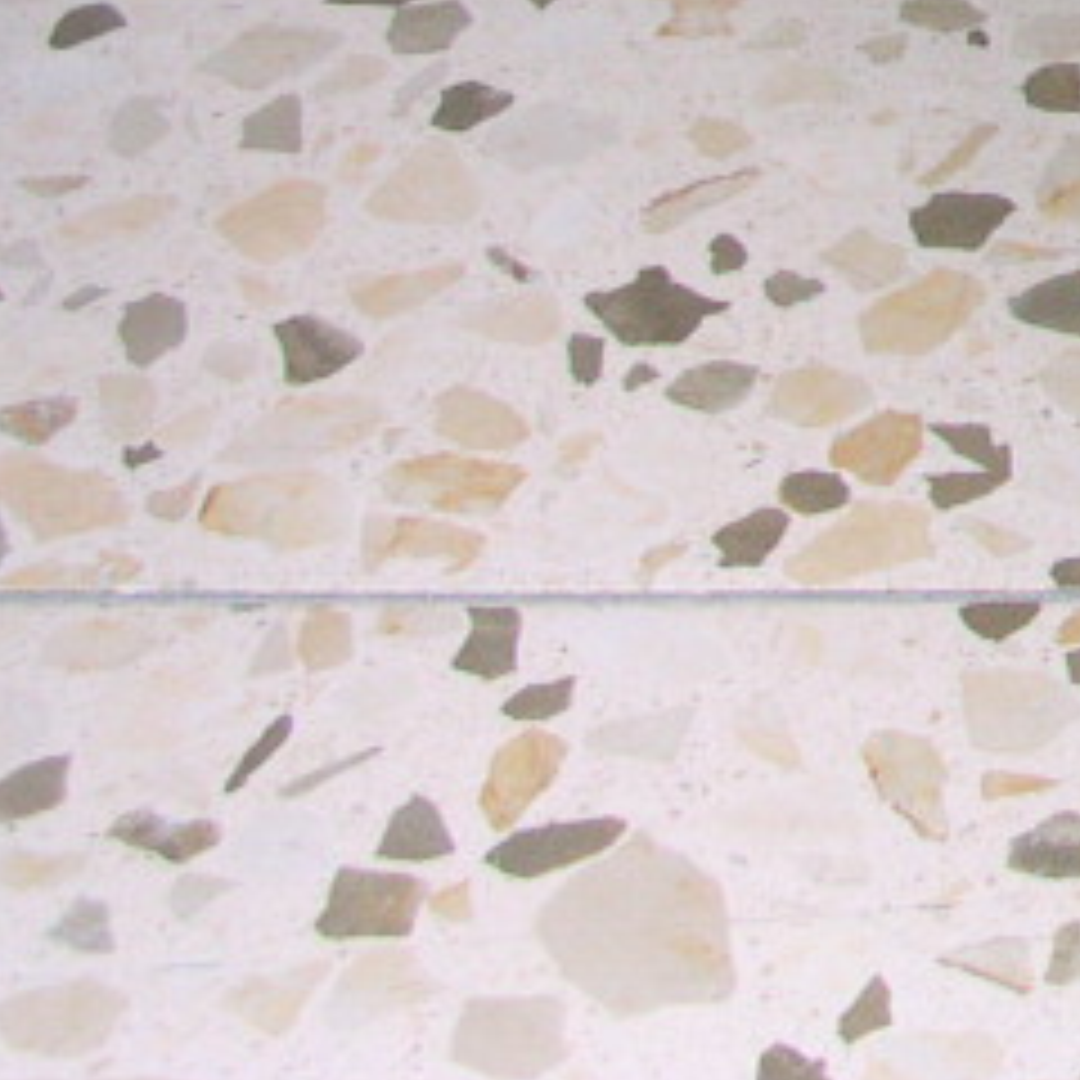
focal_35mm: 162
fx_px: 5718
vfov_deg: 10.4
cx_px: 2259
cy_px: -630
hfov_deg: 9.9
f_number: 2.9
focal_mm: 6.6
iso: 100
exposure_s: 1/60
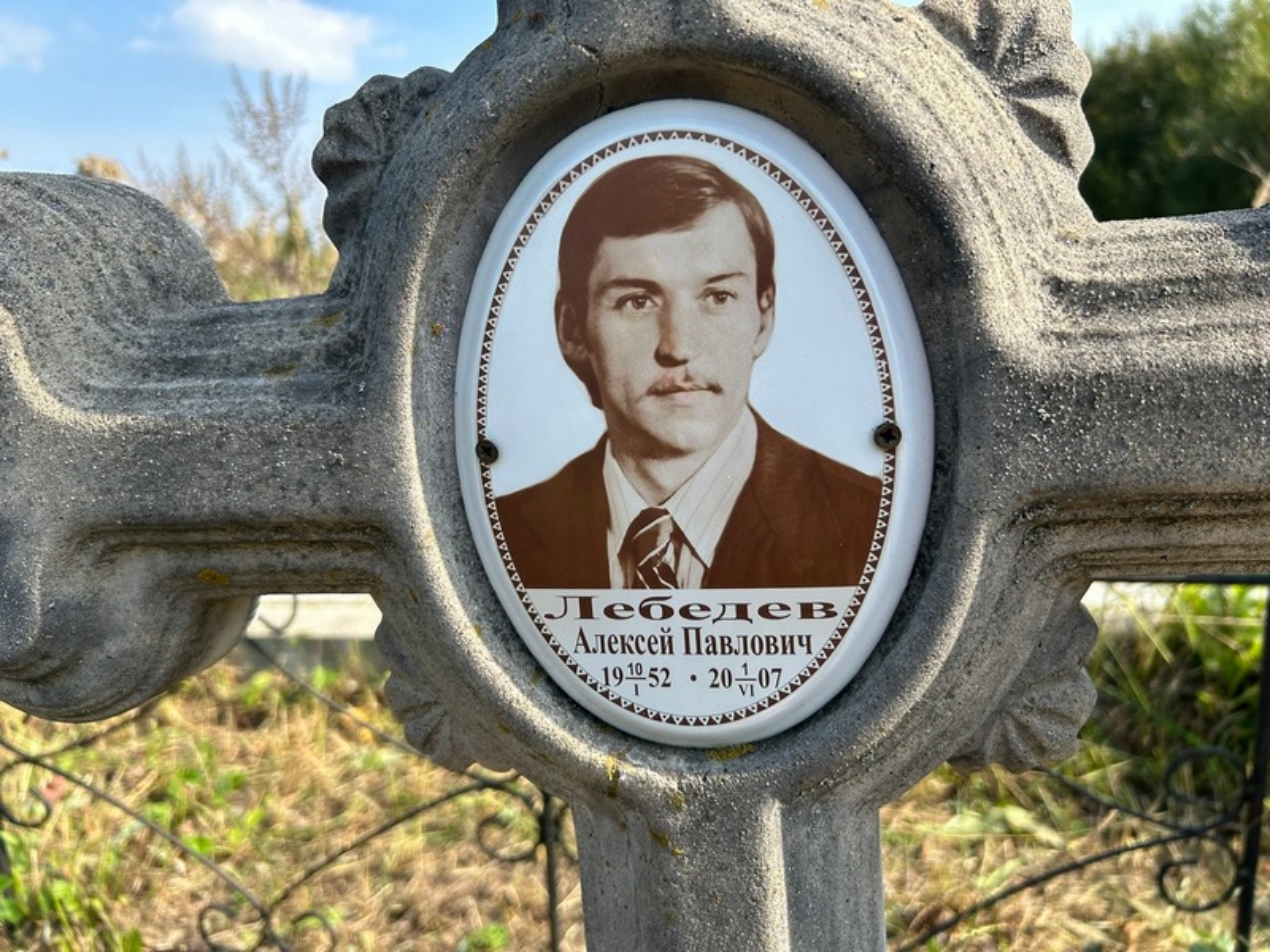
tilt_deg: -10.9
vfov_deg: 53.1
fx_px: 954
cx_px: 635
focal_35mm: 26
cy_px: 476
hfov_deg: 67.3
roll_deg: +3.9
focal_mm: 5.7
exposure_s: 1/1361
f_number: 1.5
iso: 50
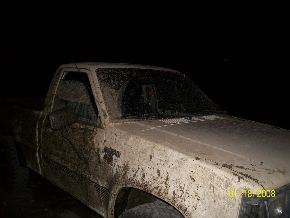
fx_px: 268
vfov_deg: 44.2
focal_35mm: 32
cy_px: 109
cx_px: 145
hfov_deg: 56.8
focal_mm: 5.7
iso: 160
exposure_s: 1/30
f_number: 2.9
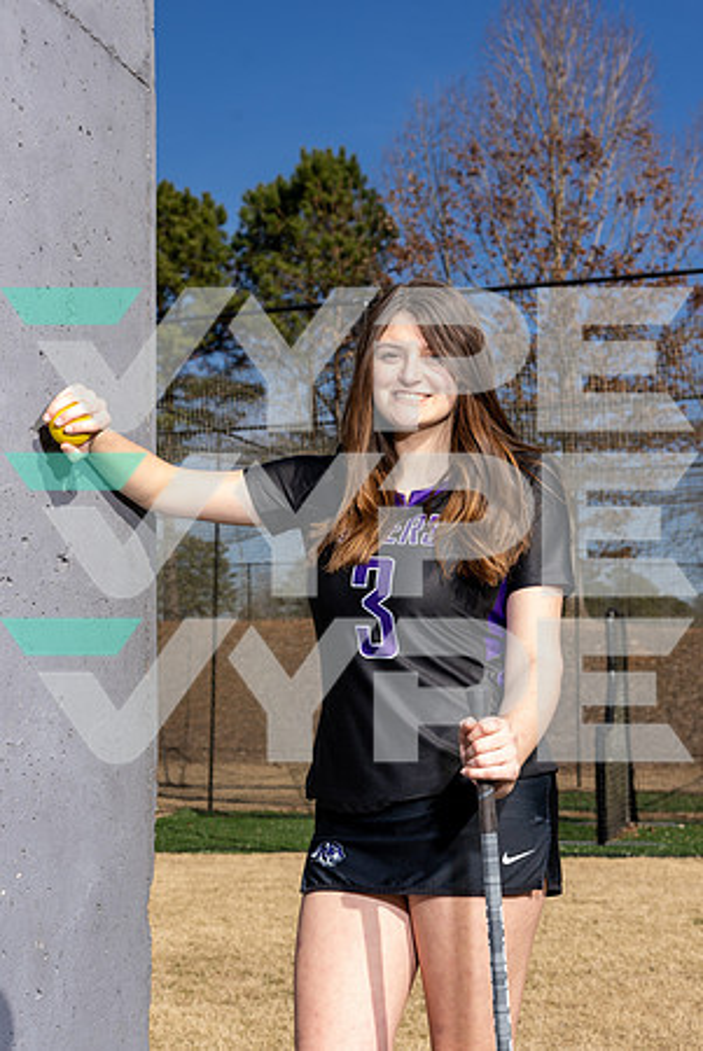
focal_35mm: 50
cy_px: 526
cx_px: 352
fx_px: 1461
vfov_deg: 39.6
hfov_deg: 27.1
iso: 64
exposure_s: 1/320
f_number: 7.1
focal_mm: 50
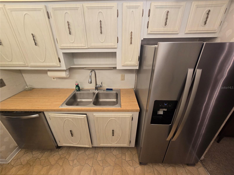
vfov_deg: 89.9
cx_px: 117
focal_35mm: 13
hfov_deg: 106.2
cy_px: 88
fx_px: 88
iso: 160
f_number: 2.2
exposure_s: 1/60
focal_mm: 2.2
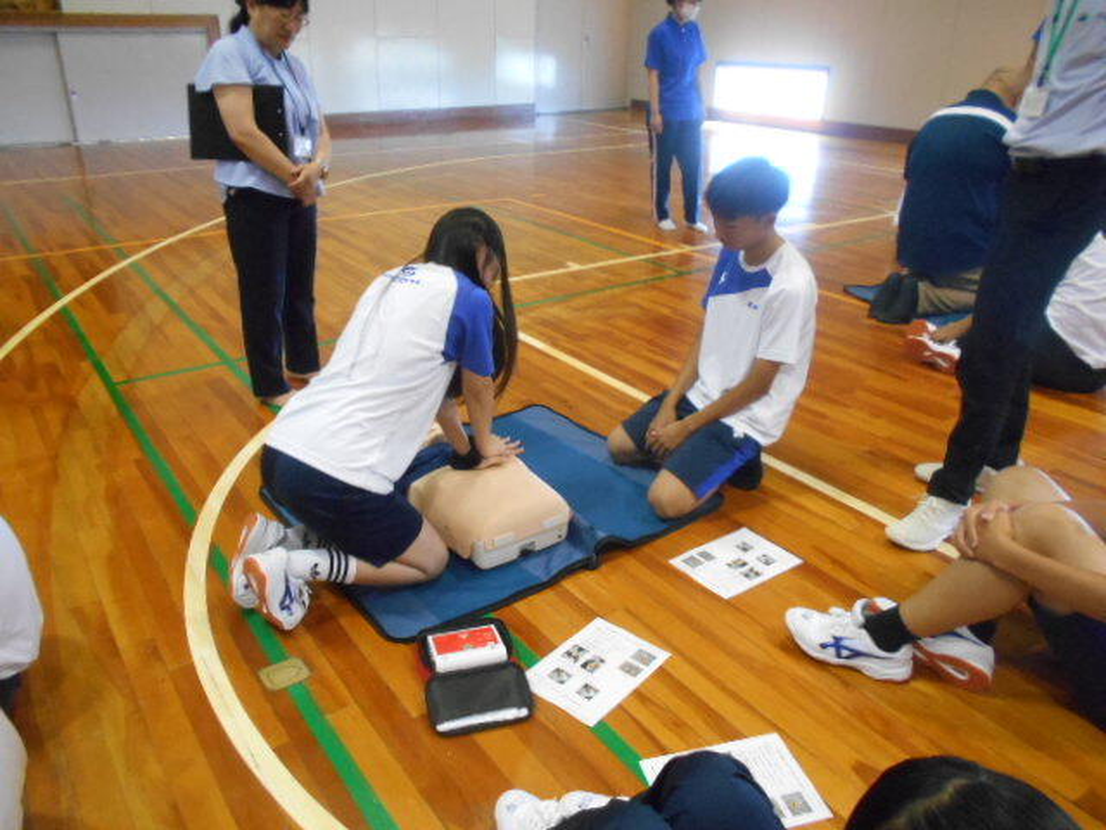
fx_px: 831
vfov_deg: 53.1
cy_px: 415
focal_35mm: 26
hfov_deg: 67.3
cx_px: 553
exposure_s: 1/60
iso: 800
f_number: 3.2
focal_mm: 4.6
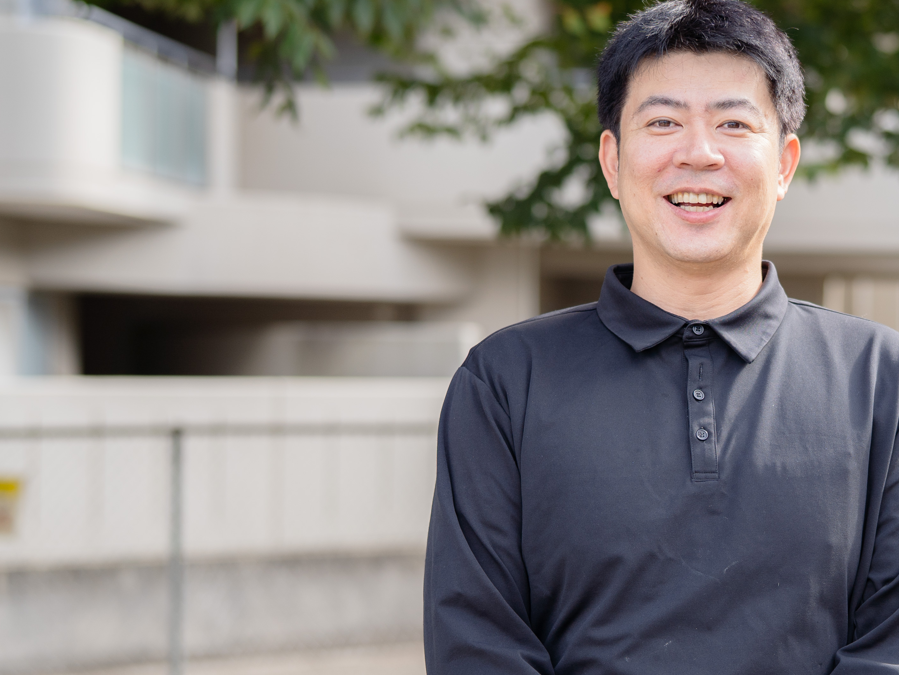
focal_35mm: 102
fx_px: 2649
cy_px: 451
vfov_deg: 14.5
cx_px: 736
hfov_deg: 19.0
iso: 100
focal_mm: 50
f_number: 2
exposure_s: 1/400
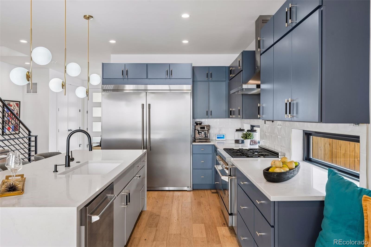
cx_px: 186
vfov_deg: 49.5
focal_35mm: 26
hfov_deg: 69.4
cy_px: 124
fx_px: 268
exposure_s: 1/30
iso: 400
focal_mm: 26
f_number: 9
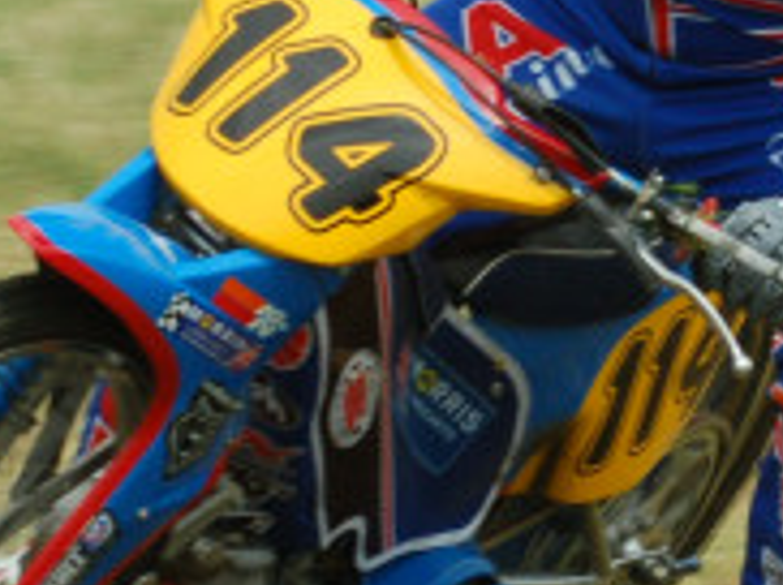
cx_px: 559
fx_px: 15047
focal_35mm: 666
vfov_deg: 2.2
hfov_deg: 3.0
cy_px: 258
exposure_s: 1/250
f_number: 13
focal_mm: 105
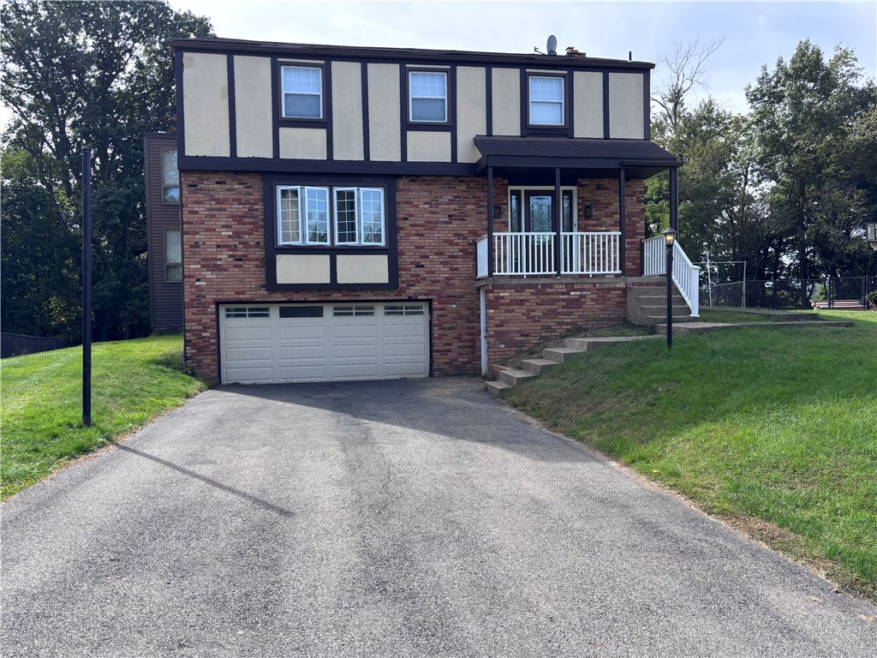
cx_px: 438
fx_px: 659
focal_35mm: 26
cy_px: 329
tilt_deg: -1.9
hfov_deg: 67.3
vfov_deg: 53.1
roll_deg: +0.6
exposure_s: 1/1007
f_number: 1.6
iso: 50
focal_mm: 5.96
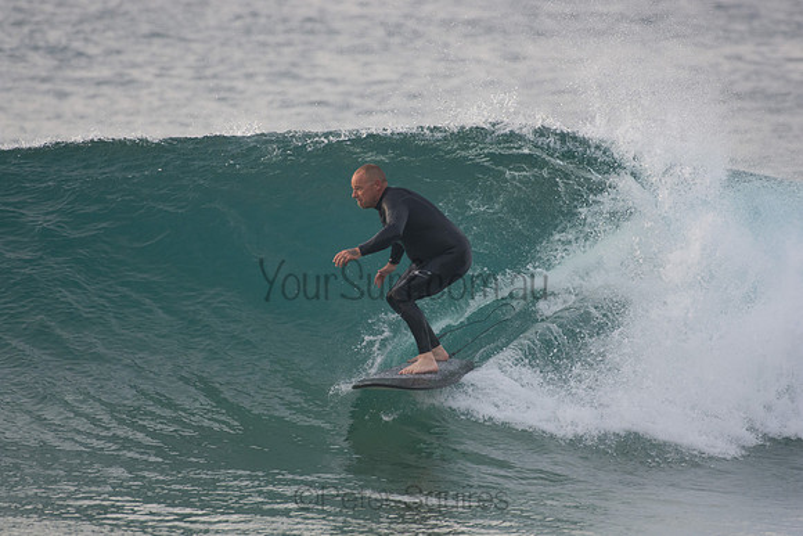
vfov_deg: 1.8
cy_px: 268
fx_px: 16732
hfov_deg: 2.7
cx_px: 402
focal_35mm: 750
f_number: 5.6
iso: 900
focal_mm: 500
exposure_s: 1/1600
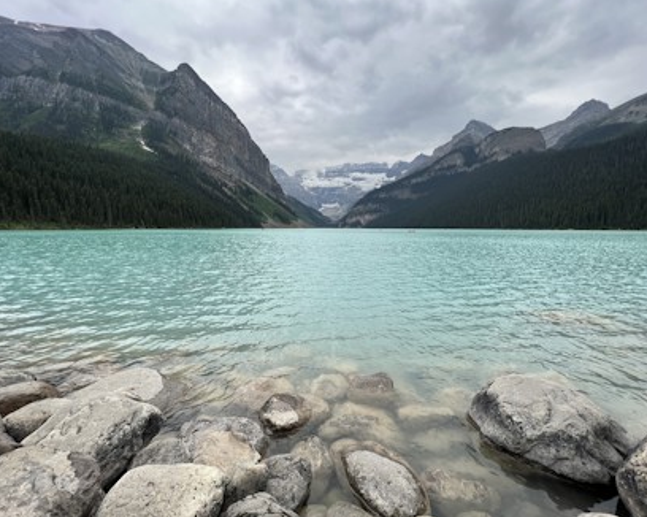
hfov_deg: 100.7
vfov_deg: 87.9
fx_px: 268
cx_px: 325
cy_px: 252
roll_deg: -0.4
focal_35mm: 14
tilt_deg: -4.3
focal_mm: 1.57
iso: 32
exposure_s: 1/372
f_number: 1.8
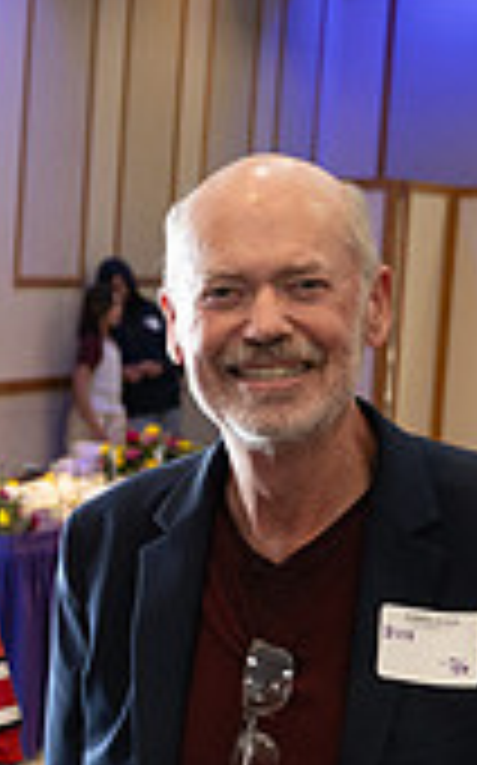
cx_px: -364
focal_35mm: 125
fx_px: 2604
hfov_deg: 9.9
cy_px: 569
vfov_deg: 16.6
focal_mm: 24
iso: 1000
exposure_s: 1/80
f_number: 2.8
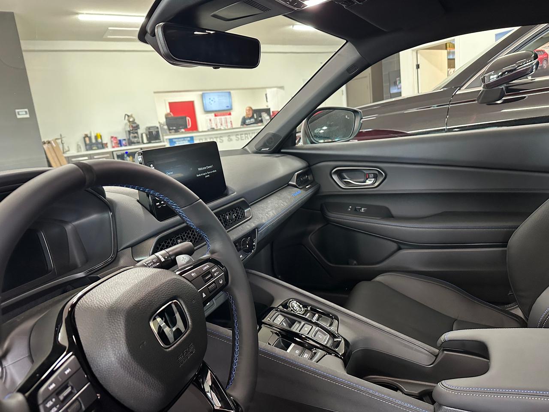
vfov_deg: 56.8
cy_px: 206
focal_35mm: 24
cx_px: 274
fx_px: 381
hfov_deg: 71.6
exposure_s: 1/60
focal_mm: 6.86
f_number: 1.78
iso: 500
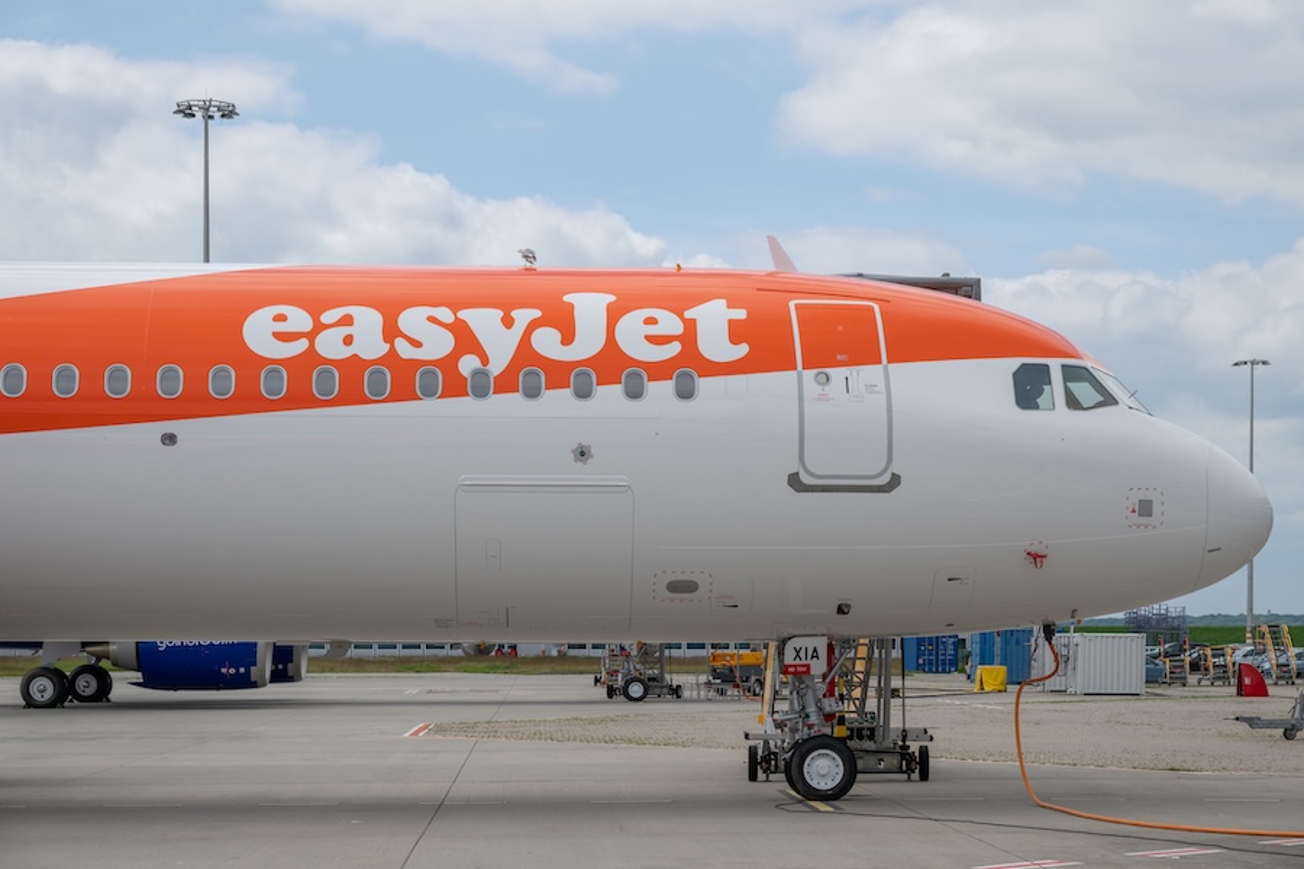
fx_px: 2535
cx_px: 652
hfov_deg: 28.8
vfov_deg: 19.5
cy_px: 434
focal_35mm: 70
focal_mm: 70
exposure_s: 1/800
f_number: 8
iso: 100
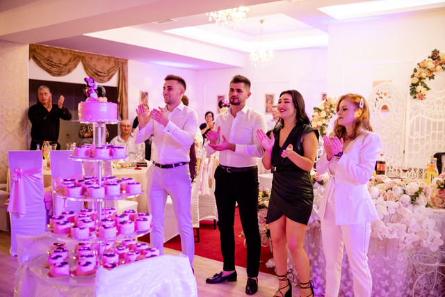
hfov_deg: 54.4
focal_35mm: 35
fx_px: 433
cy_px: 148
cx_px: 222
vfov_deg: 37.9
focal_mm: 23
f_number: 2
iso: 1000
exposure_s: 1/160
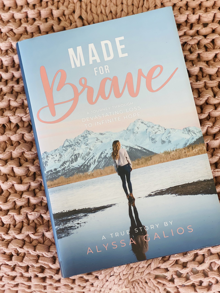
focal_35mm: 52
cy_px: 146
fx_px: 441
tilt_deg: -80.5
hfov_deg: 28.0
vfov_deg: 36.8
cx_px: 110
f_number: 2
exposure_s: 1/122
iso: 40
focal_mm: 6
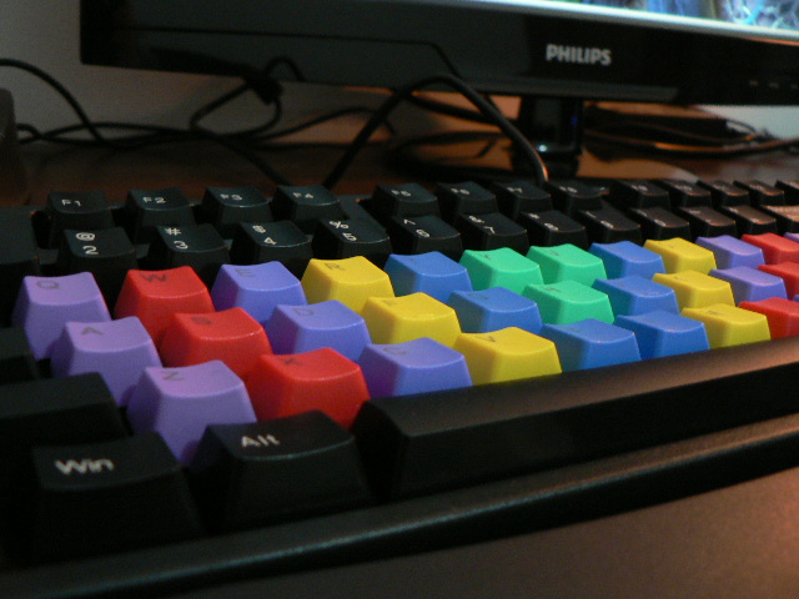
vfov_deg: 39.7
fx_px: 831
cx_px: 400
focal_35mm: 36
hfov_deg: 51.4
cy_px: 300
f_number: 2.8
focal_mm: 6
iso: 200
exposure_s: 1/4
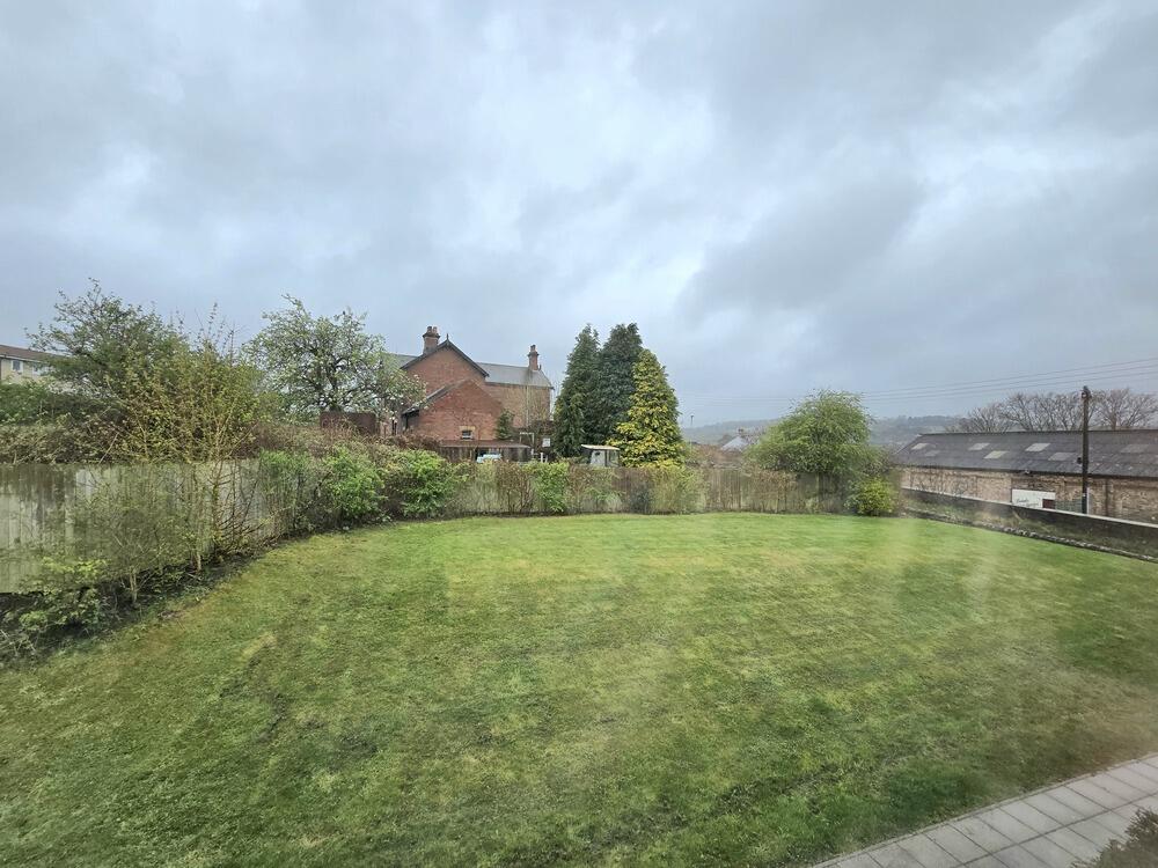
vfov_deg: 89.9
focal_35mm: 13
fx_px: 435
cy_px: 434
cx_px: 579
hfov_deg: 106.2
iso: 50
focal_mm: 2.2
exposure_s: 1/769
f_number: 2.2
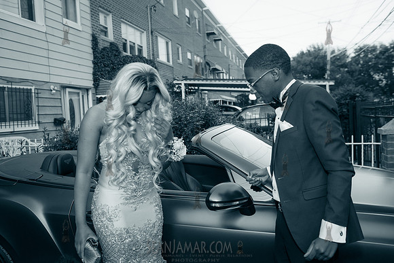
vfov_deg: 37.9
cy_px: 132
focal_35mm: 35
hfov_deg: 54.4
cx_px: 197
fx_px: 383
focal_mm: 35
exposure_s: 1/320
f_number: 4.5
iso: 1000
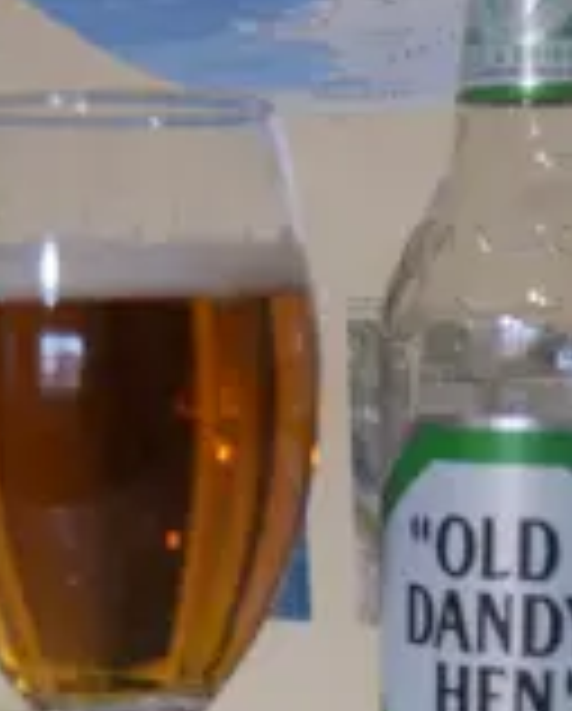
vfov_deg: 17.2
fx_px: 2325
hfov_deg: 14.0
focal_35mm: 110
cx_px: 257
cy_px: 592
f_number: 4.2
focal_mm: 31
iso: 500
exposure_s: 1/60
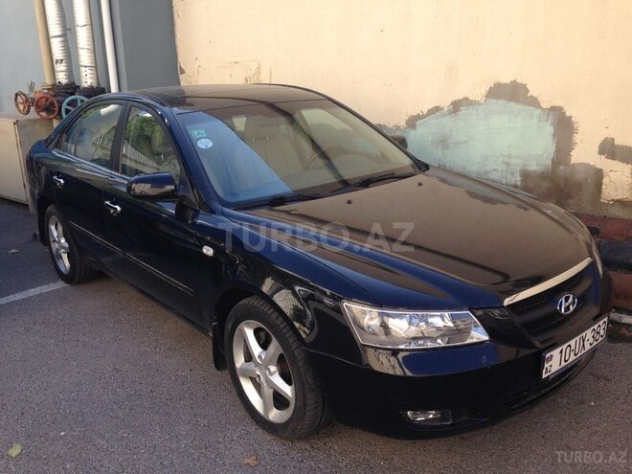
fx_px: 602
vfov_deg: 42.9
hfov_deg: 55.4
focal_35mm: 33
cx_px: 316
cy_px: 237
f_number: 2.4
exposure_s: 1/379
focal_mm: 4.12
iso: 50
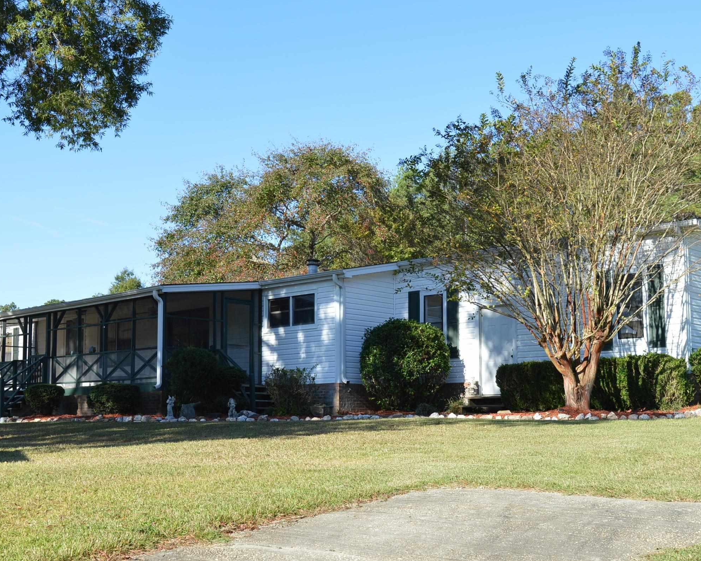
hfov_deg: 39.5
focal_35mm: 47
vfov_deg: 32.0
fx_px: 975
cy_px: 325
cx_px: 348
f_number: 7.1
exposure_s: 1/200
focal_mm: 22
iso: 100
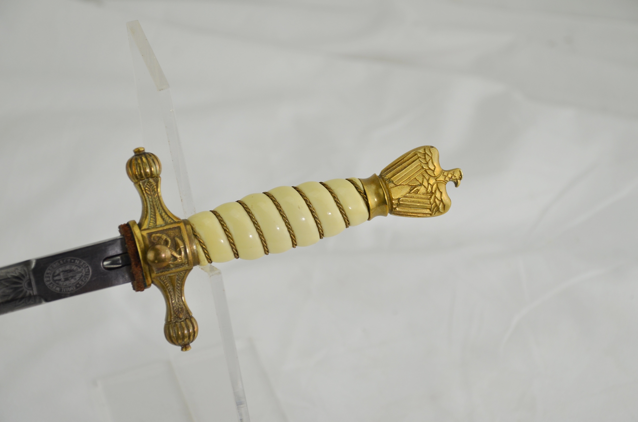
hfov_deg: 20.7
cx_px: 319
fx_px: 1751
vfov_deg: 13.8
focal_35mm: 99
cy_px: 211
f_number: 5.3
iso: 400
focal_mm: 66
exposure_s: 1/400
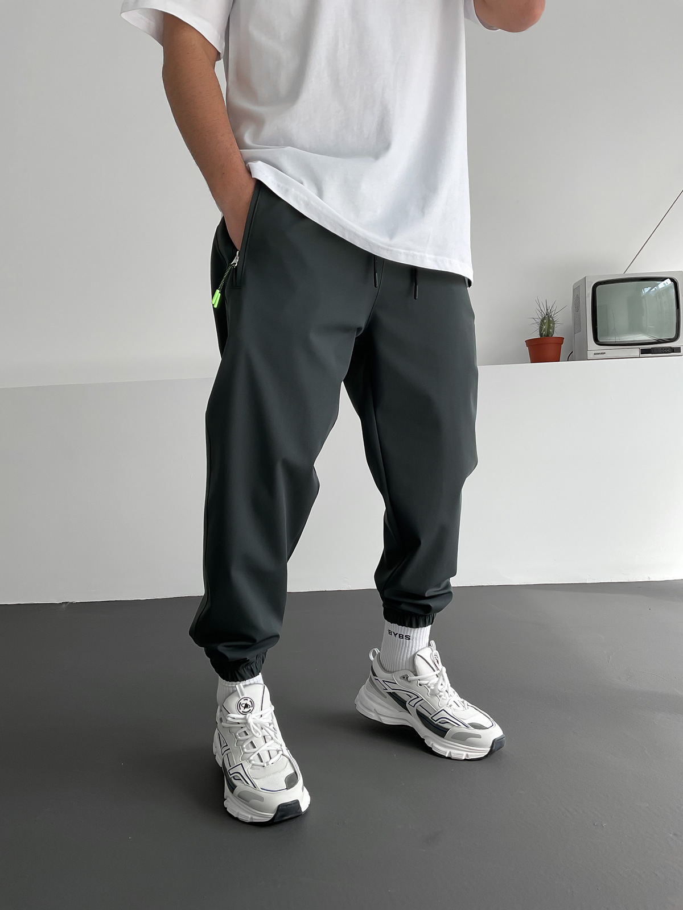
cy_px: 455
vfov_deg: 61.7
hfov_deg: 48.2
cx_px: 342
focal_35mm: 29
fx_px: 763
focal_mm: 3
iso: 16
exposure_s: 1/140
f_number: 1.8
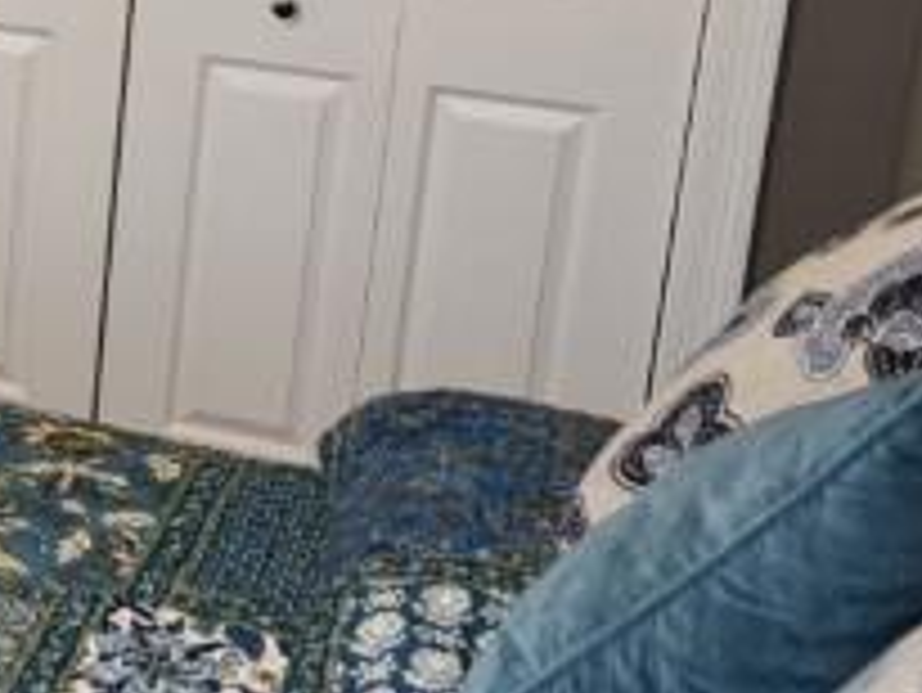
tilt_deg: -12.9
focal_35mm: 81
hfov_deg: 20.3
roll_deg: -1.3
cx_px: -499
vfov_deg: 17.7
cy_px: -22
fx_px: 2159
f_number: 1.6
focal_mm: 5.96
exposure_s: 1/15
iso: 80
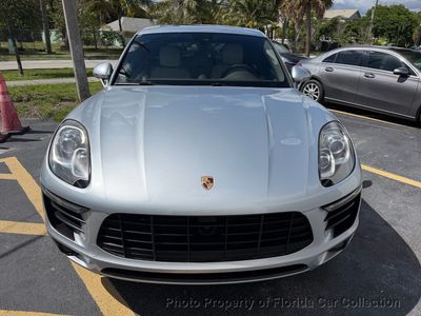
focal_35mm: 24
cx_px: 210
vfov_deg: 56.8
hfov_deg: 71.6
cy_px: 158
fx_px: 292
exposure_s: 1/14286
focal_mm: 6.76
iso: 125
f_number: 1.78
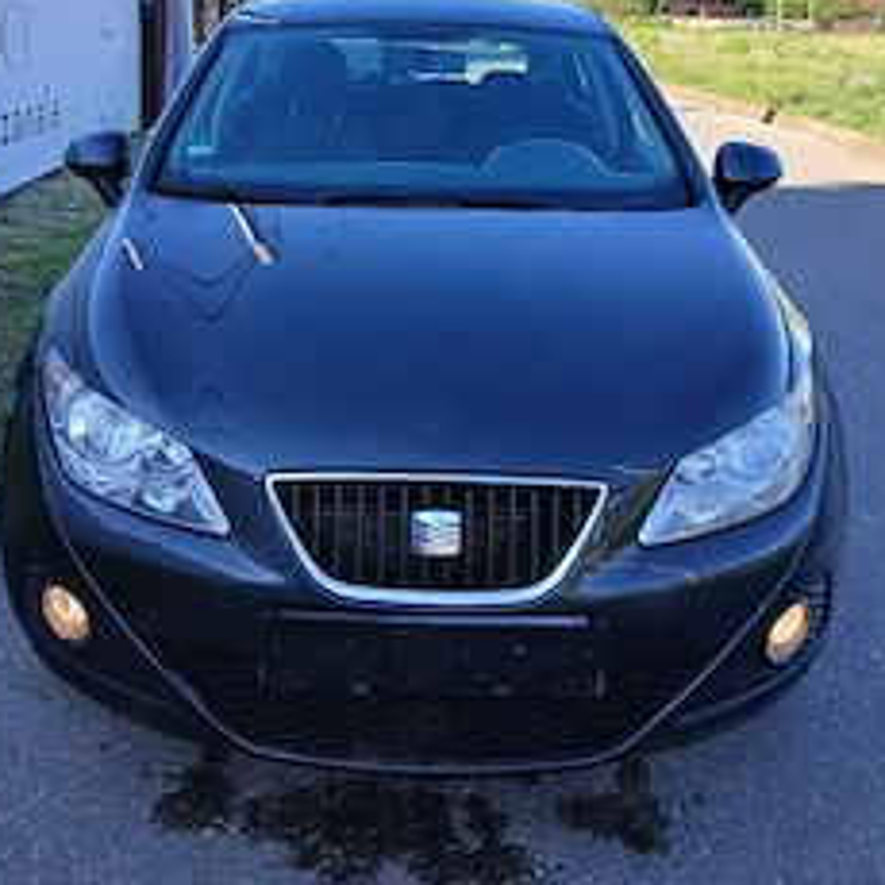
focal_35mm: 40
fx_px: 1157
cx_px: 400
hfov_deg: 41.8
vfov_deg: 40.8
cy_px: 239
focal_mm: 3.98
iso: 20
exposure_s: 1/250
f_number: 1.8
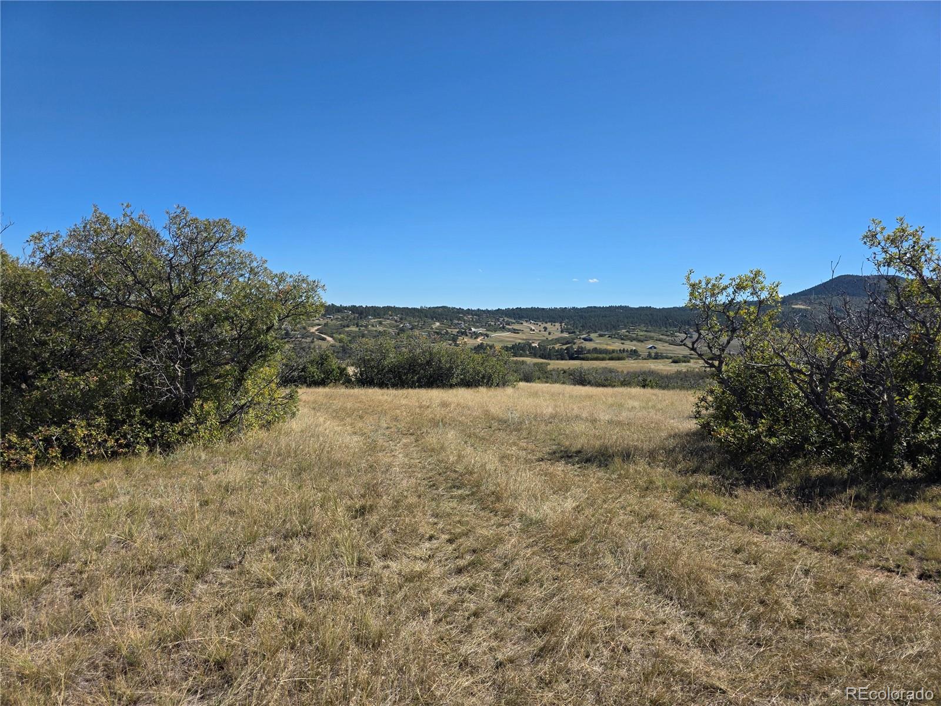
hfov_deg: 73.9
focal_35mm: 23
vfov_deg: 58.9
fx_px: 625
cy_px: 353
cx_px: 470
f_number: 1.7
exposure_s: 1/6355
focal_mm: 6.3
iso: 80
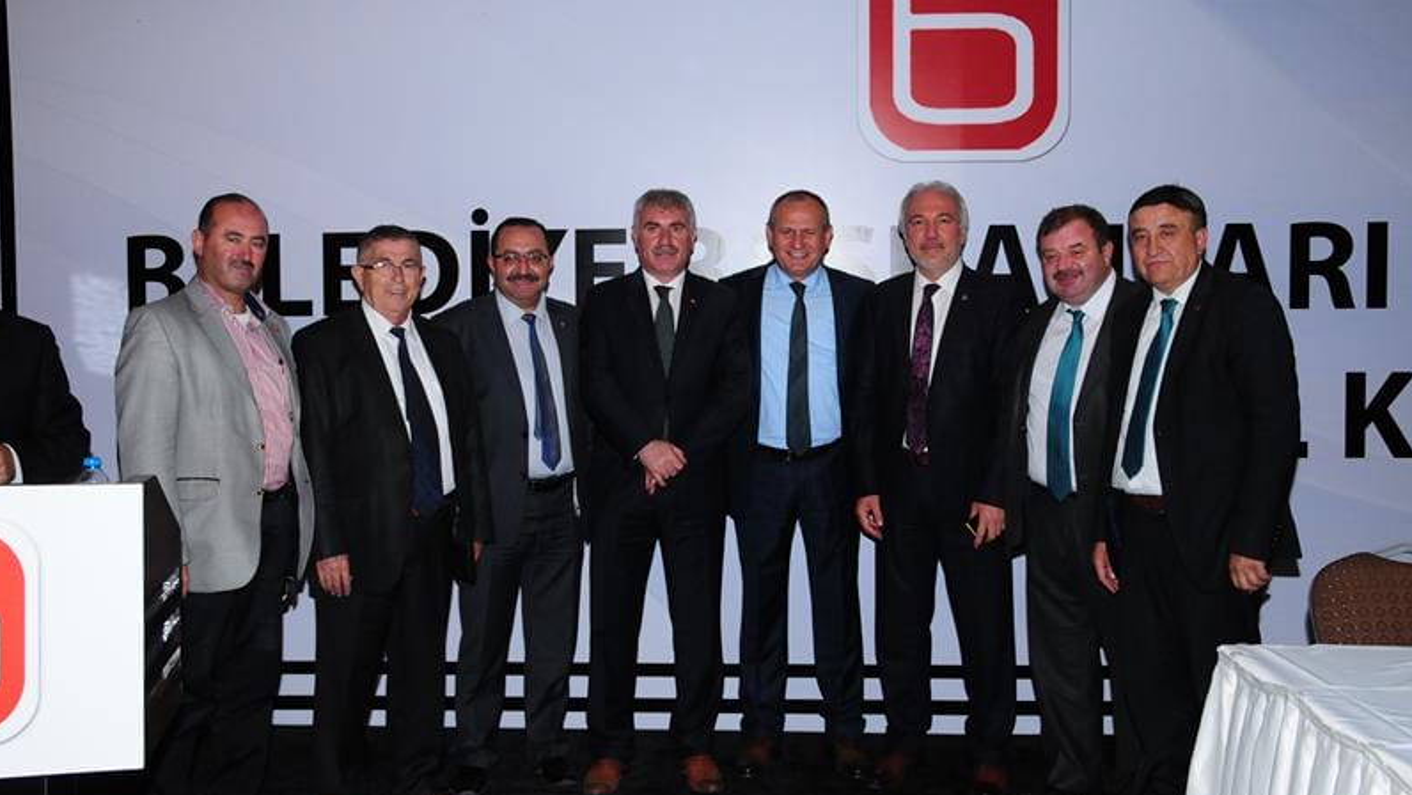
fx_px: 1535
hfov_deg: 49.4
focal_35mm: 41
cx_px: 704
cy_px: 356
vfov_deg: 29.0
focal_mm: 26
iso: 1000
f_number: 6.3
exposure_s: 1/80
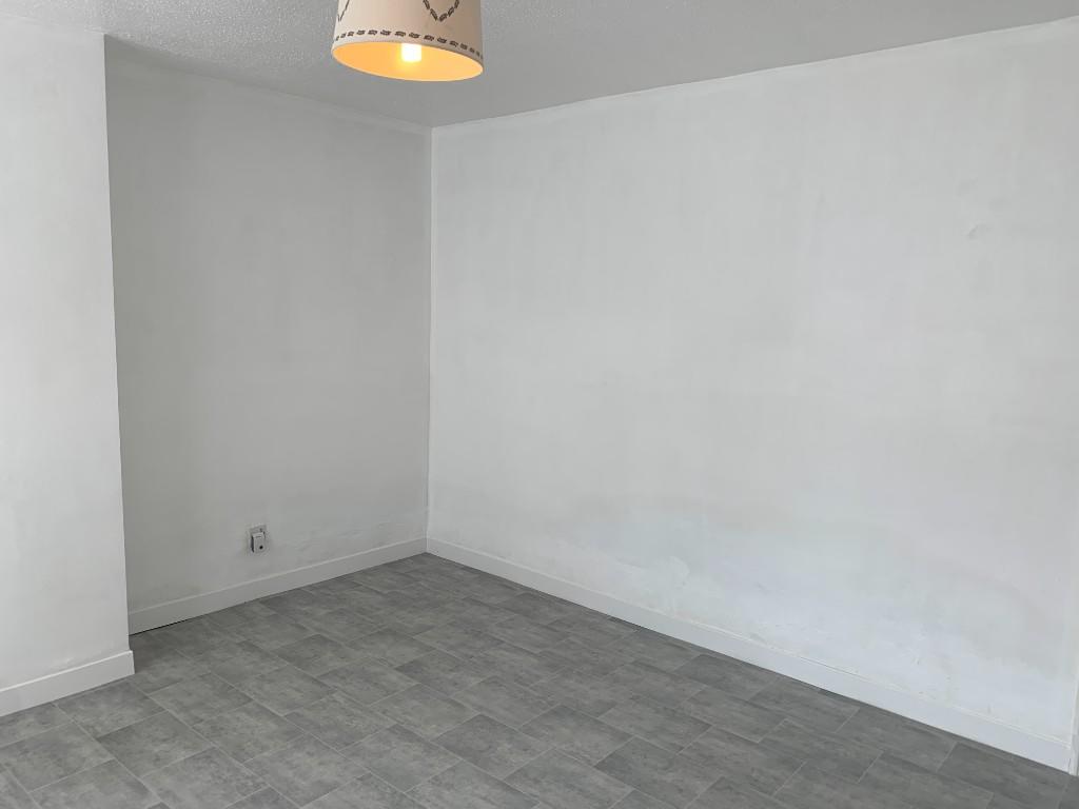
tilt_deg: -9.3
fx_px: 810
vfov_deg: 53.1
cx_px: 540
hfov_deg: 67.3
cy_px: 404
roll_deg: -0.8
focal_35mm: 26
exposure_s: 1/100
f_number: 1.8
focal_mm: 4.25
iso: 32
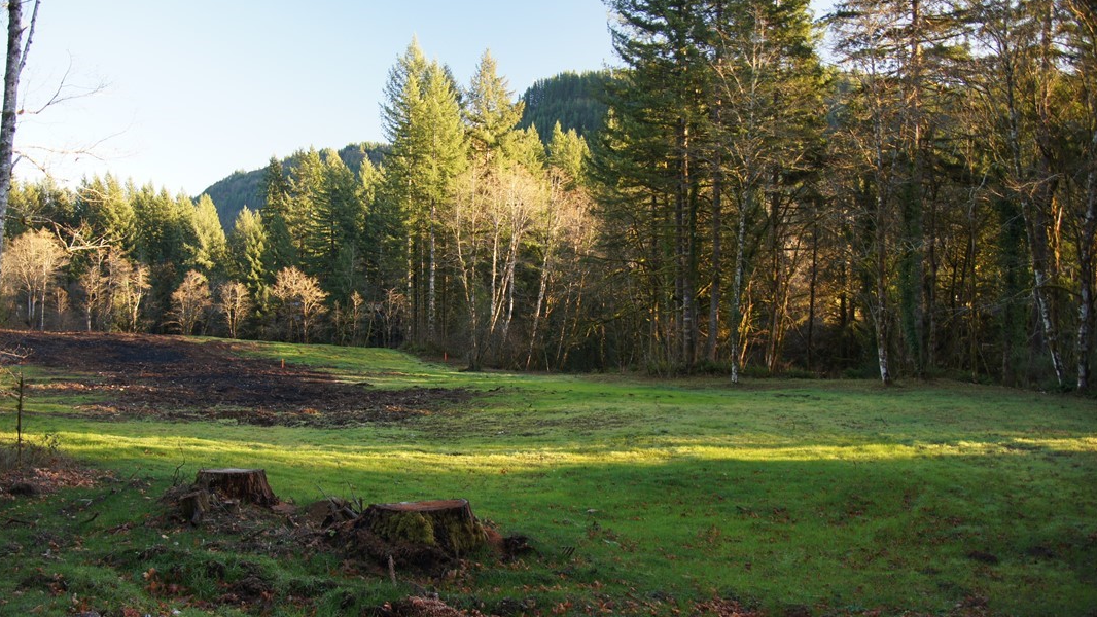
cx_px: 540
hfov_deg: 61.0
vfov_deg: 36.7
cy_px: 314
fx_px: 931
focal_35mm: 32
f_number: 3.5
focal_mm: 20
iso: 125
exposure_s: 1/40
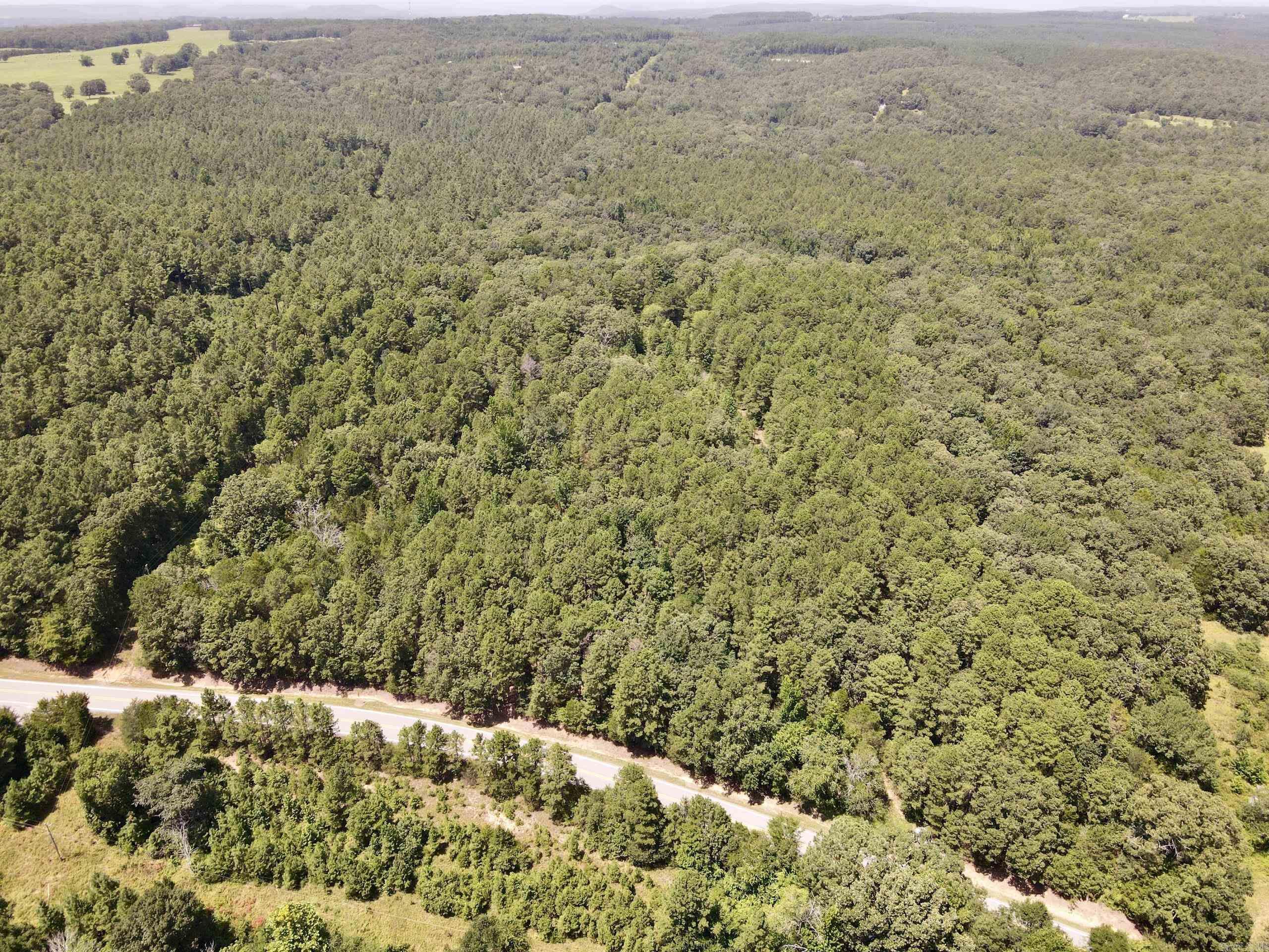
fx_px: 880
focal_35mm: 24
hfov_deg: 71.6
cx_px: 634
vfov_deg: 56.8
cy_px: 476
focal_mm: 4.5
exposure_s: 1/15
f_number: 2.8
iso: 330
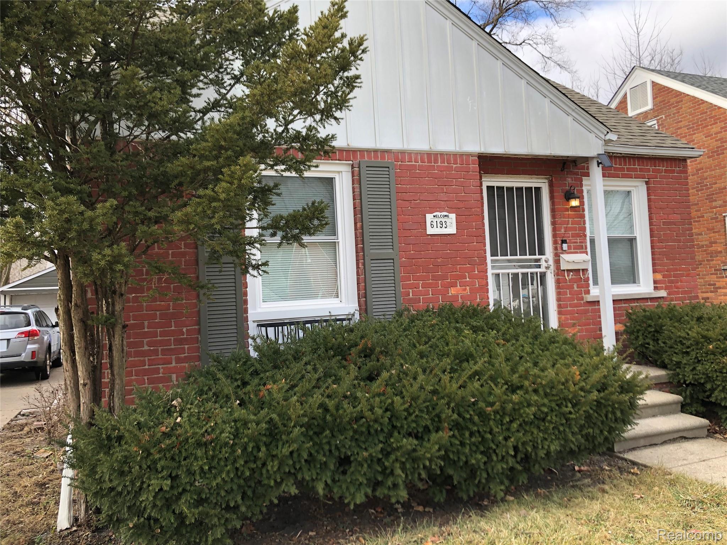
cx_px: 364
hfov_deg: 63.4
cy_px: 272
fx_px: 588
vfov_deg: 49.7
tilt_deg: +2.3
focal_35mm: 28
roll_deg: +4.0
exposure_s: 1/291
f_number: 1.8
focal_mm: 4
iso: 20
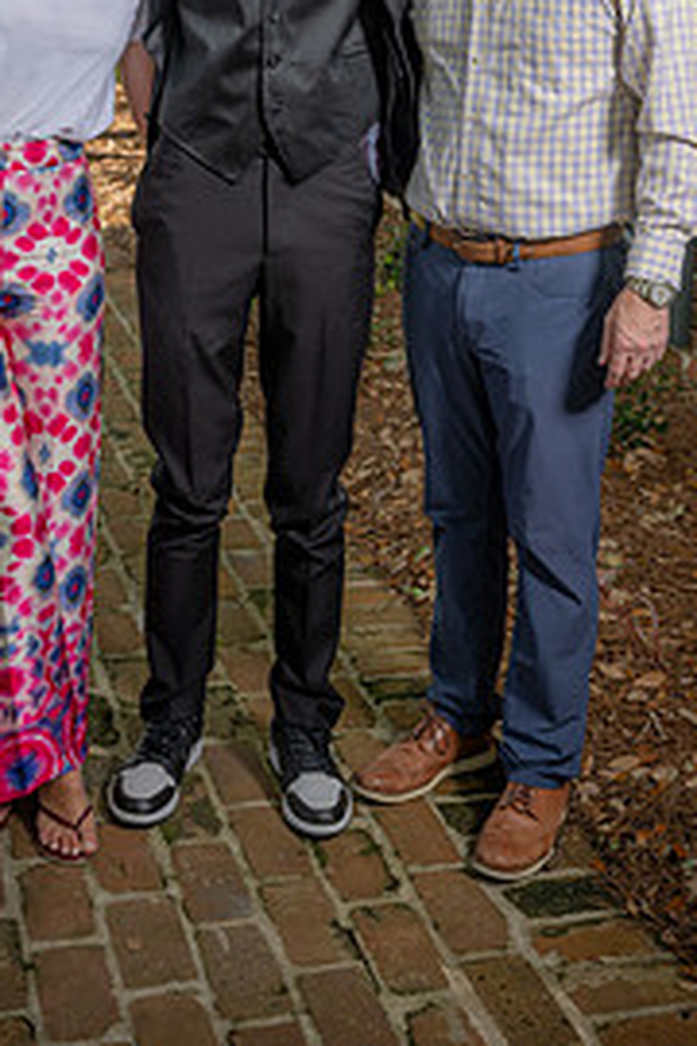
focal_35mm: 60
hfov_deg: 22.6
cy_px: 178
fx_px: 1742
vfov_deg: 32.3
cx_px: 345
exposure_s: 1/160
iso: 100
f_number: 5.6
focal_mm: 36
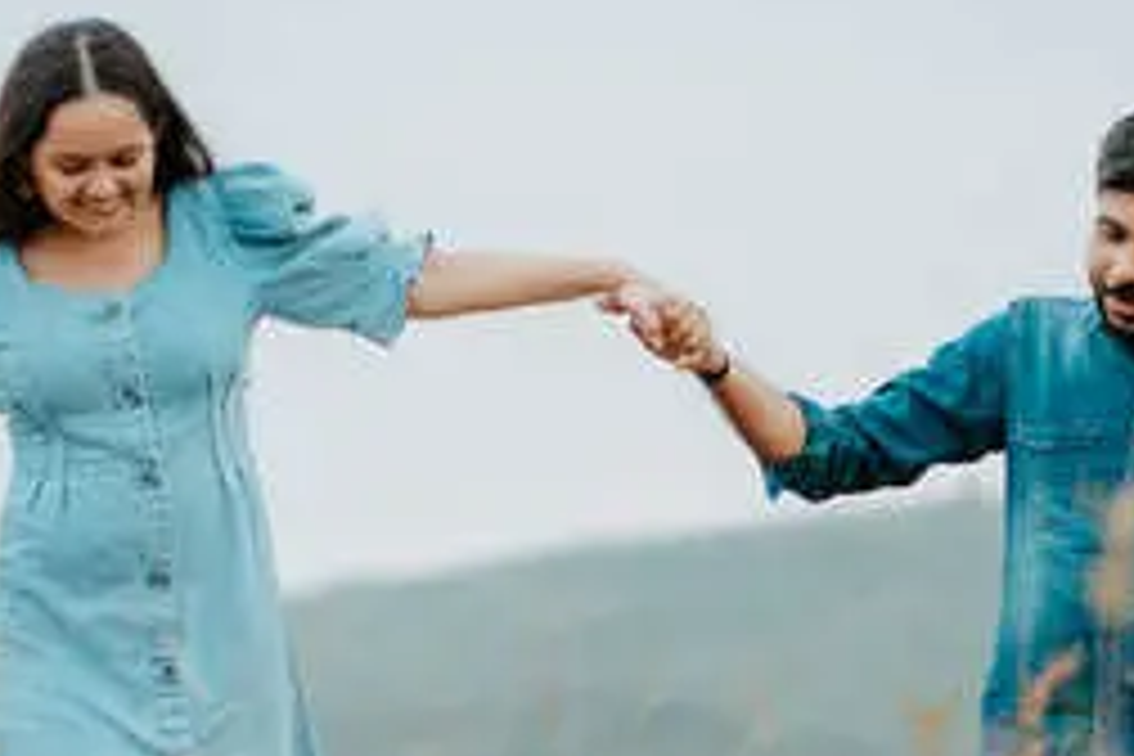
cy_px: 493
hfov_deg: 7.6
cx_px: 747
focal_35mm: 270
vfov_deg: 5.1
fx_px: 8504
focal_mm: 85
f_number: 2.2
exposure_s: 1/250
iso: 200
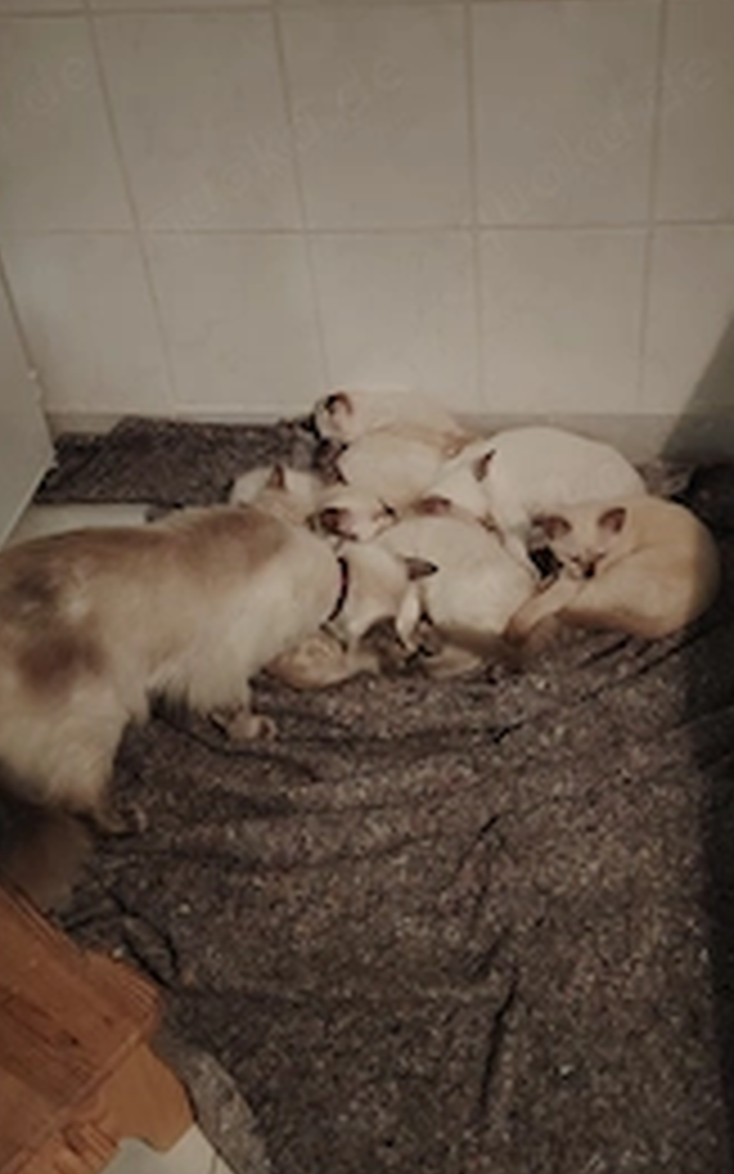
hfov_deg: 32.7
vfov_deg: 50.4
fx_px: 1249
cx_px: 437
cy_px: 562
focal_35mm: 39
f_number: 1.75
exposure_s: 1/16.7
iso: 5925
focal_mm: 5.25
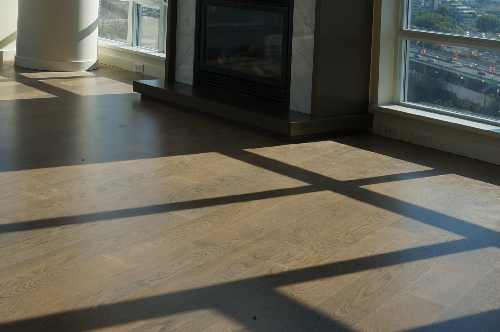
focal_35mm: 57
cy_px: -37
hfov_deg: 32.8
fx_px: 791
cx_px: 24
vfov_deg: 22.3
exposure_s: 1/500
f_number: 8
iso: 200
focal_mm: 16
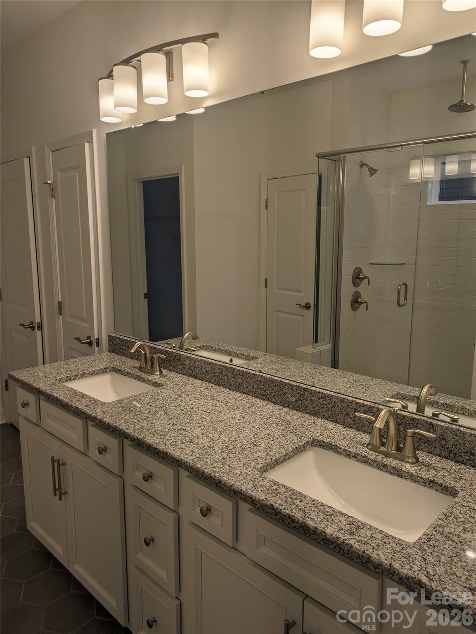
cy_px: 317
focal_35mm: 25
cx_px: 238
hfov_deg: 54.9
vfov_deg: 69.4
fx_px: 458
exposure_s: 1/490
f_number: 1.89
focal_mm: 5.43
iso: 48
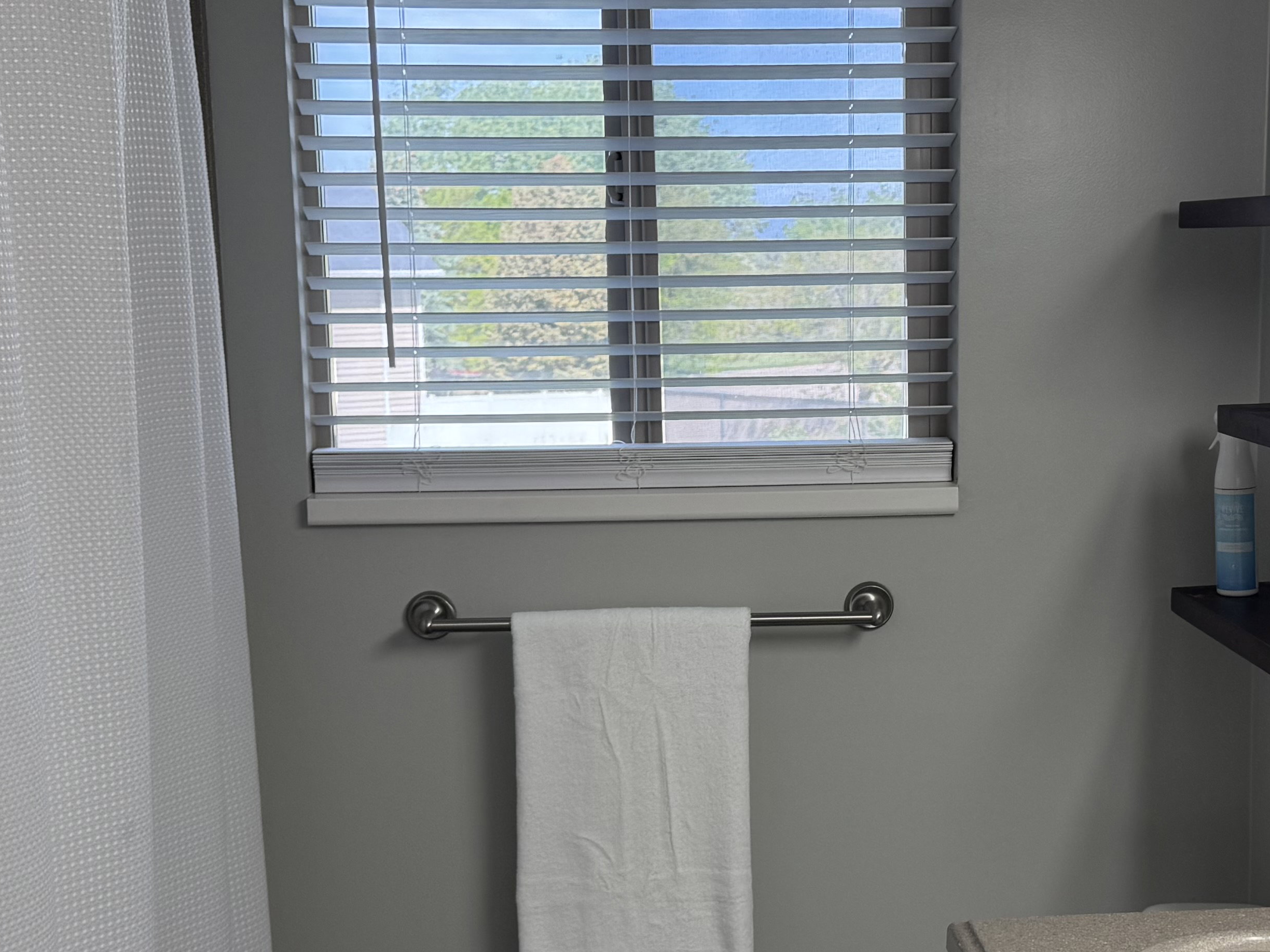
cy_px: 542
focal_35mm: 56
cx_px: 748
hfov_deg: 34.3
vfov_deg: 26.1
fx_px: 2055
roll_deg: +0.6
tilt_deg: -8.5
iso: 64
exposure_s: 1/124
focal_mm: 6.76
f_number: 1.78
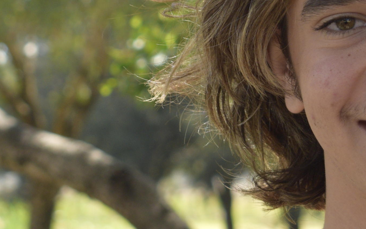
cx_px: 176
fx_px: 2583
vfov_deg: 5.1
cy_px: 130
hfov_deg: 8.1
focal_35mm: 259
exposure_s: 1/400
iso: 200
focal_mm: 46
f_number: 5.3
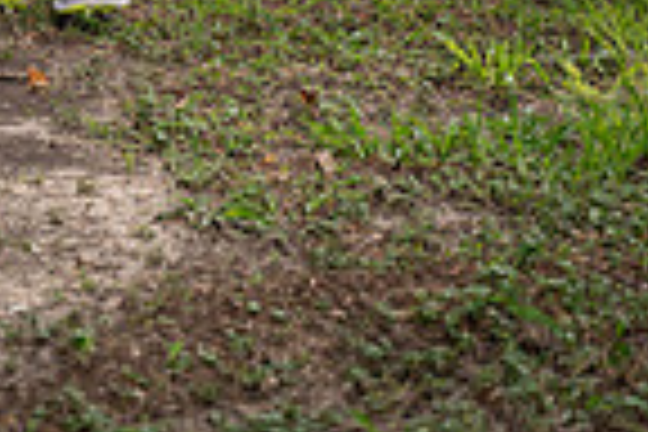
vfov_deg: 7.0
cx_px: 4
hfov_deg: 10.8
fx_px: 3384
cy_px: -486
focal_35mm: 188
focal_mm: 60
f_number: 4
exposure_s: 1/1600
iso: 250
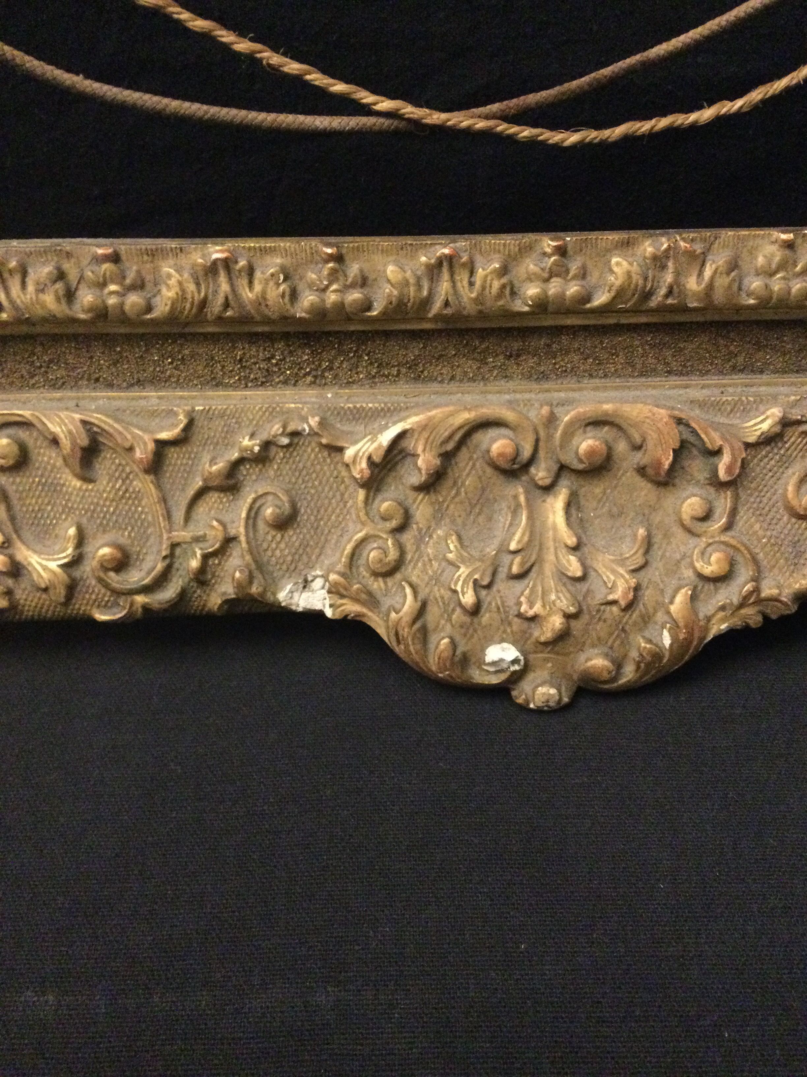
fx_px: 964
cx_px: 404
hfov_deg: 45.4
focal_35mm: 31
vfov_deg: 58.4
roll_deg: +0.2
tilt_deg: -37.5
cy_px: 538
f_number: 2.4
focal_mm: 3.3
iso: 400
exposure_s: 1/17
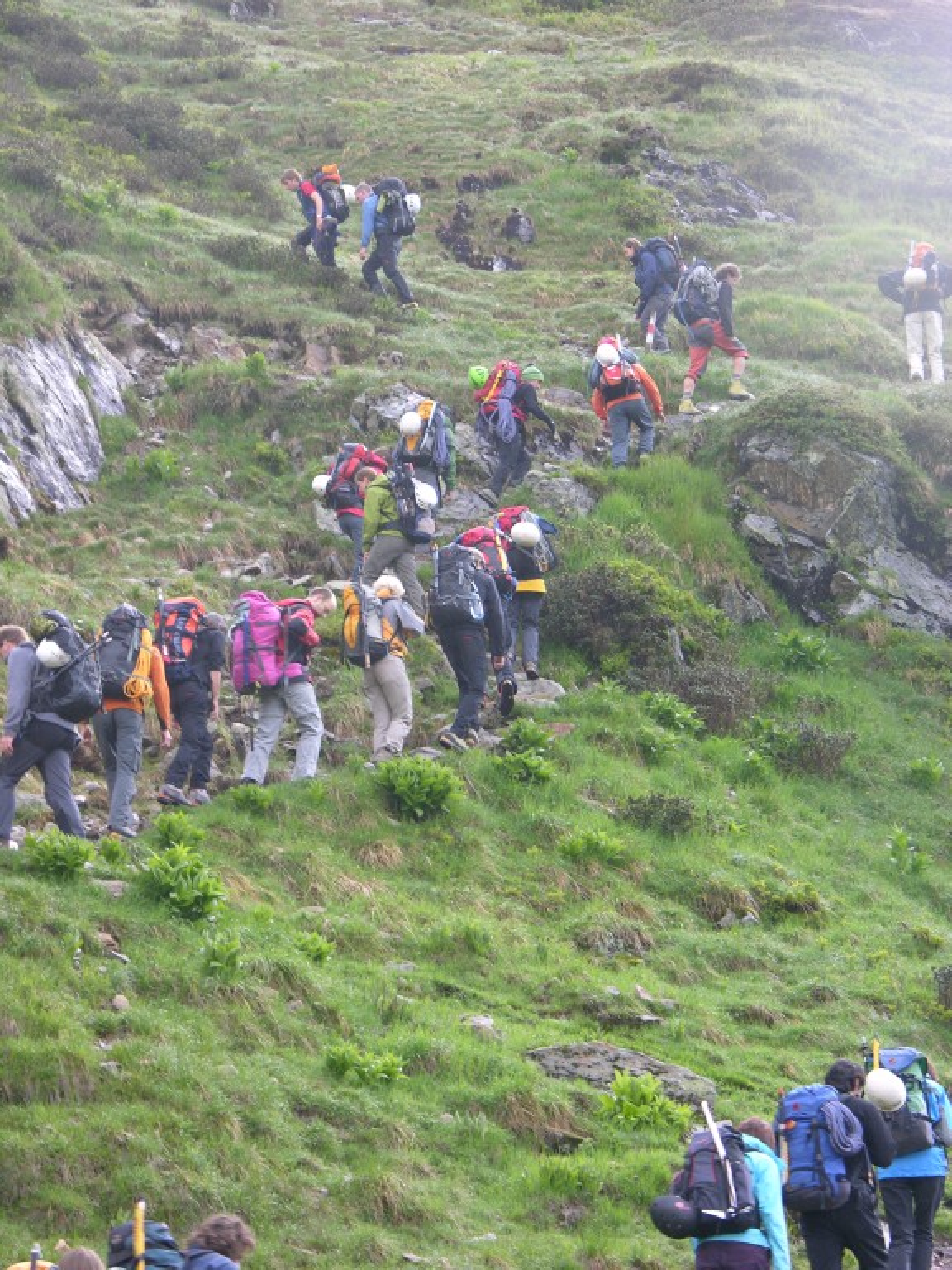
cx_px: 476
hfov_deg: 12.3
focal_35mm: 120
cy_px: 635
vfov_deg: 16.4
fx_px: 4400
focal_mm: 29.5
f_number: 3.7
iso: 50
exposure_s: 1/82.5
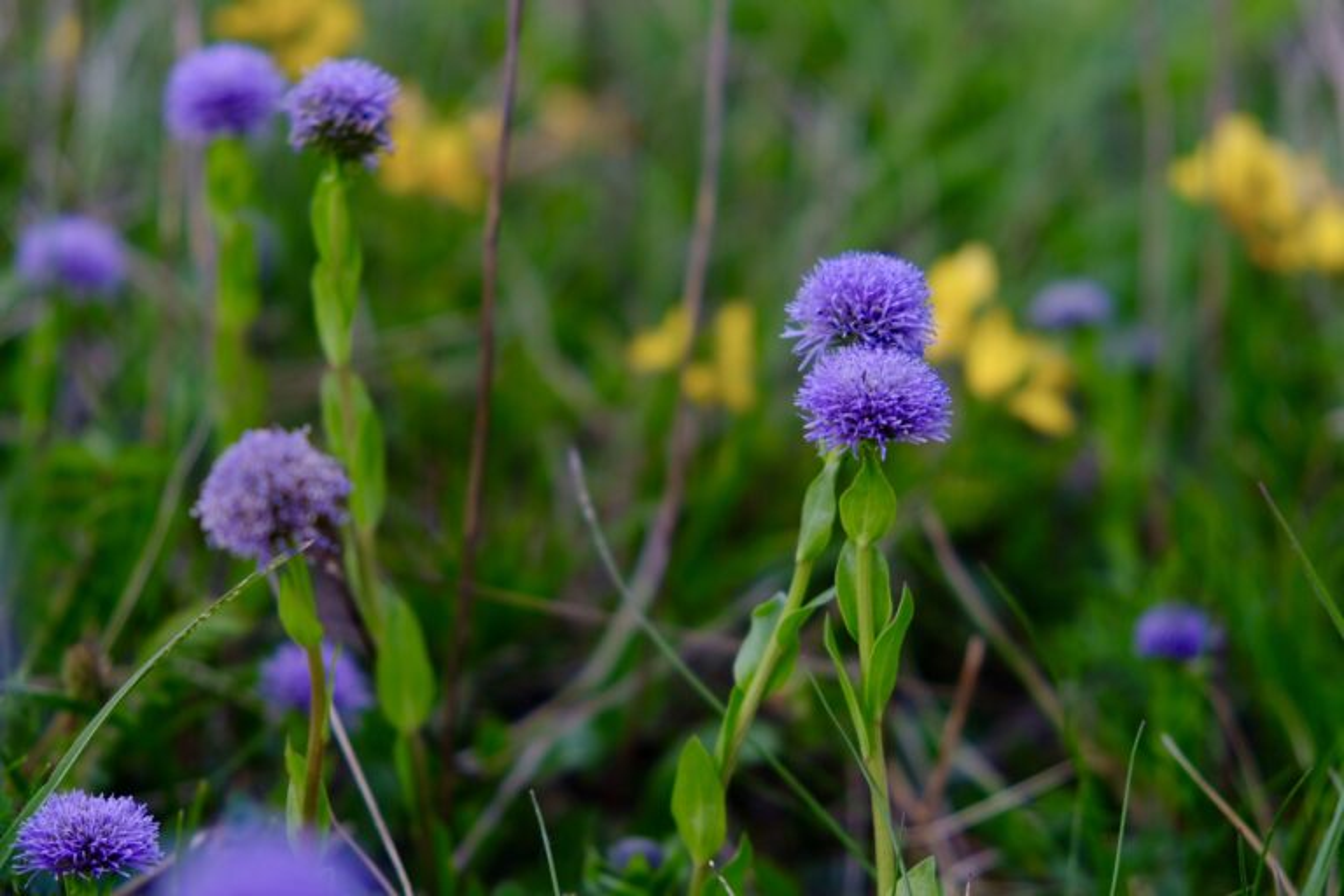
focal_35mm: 76
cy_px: 448
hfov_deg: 26.7
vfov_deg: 17.9
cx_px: 672
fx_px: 2837
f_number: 4
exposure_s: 1/110
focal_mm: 50.5
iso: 200
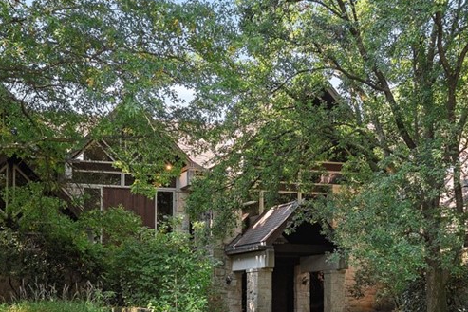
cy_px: 223
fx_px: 858
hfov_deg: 30.5
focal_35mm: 66
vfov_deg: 20.5
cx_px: 223
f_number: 4
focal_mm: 30
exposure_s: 1/250
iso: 400
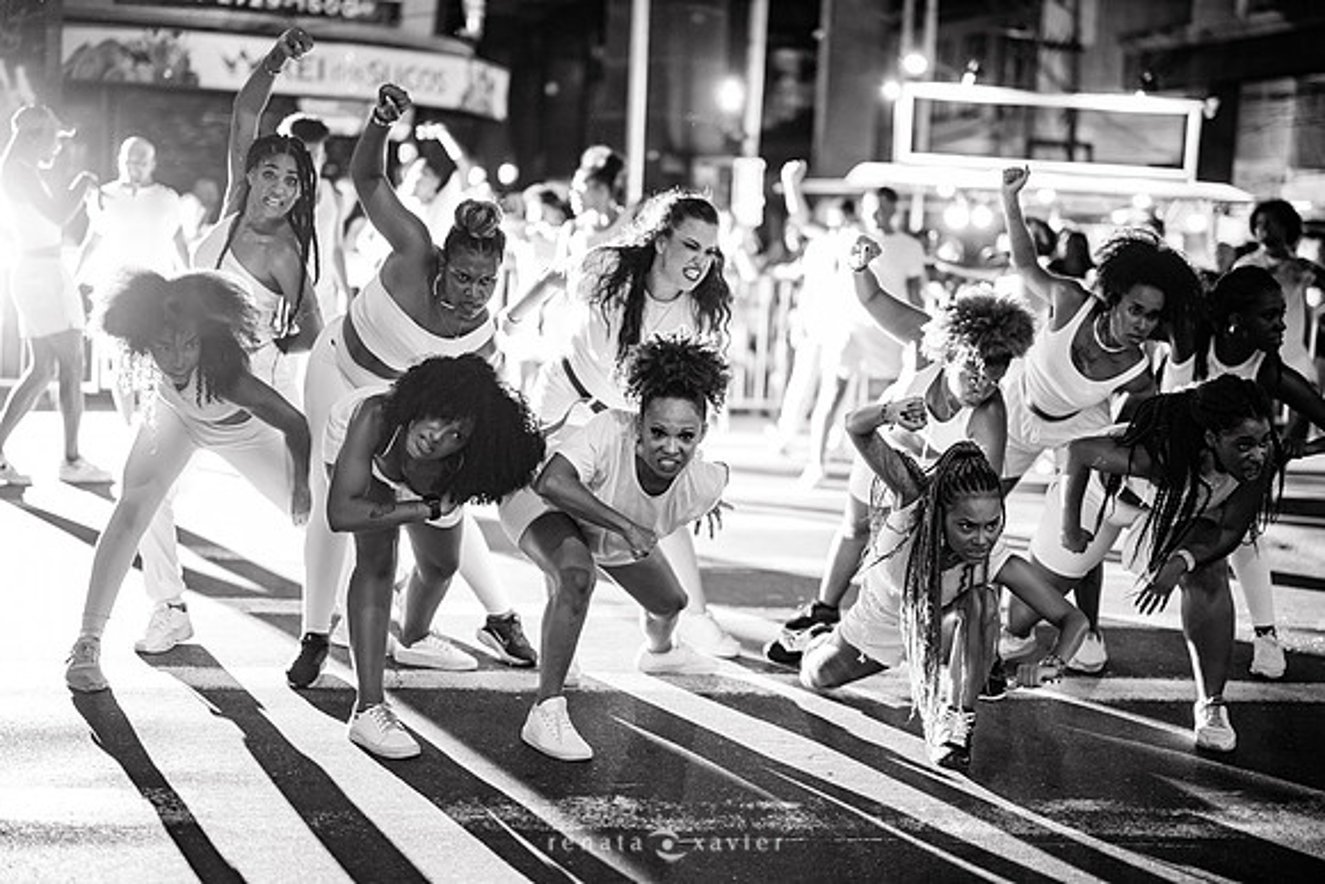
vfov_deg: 27.0
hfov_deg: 39.6
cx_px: 662
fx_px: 1841
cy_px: 442
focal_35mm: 50
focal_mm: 50
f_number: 1.2
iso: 2000
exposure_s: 1/250
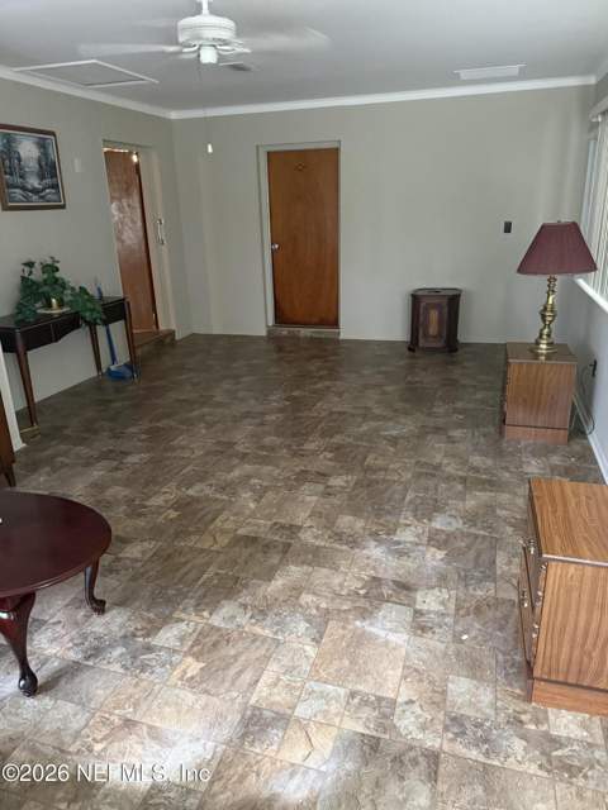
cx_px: 304
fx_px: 562
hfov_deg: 56.8
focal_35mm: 24
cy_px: 405
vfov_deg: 71.6
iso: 800
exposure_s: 1/40
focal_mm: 6.76
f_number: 1.78
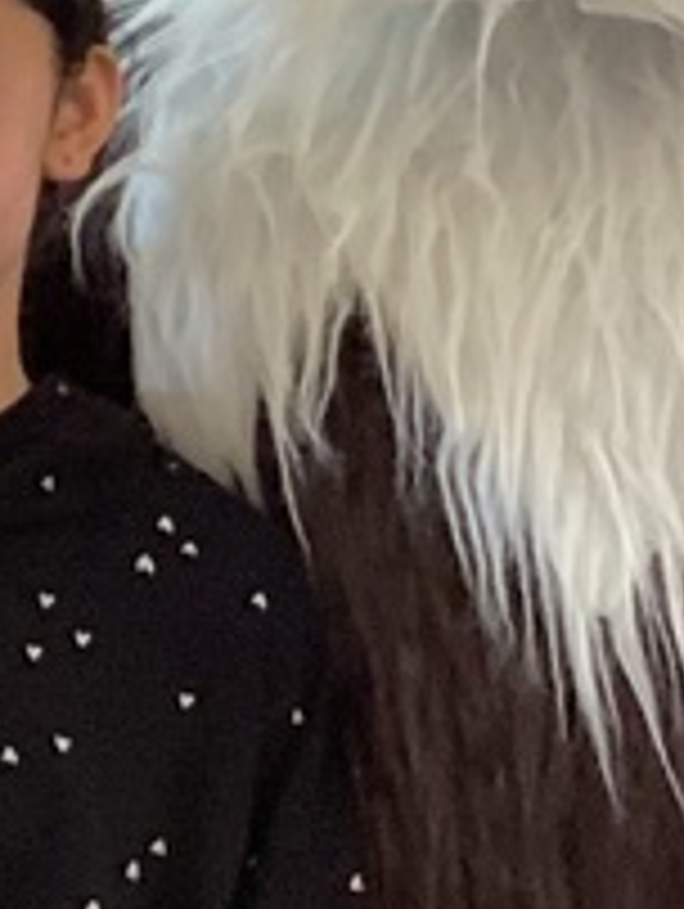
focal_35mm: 157
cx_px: 306
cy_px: 536
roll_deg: -1.1
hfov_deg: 9.5
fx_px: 4128
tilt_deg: -8.4
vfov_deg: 12.6
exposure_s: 1/40
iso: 400
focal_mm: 3.3
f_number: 2.4
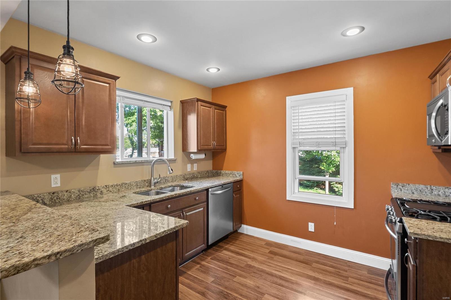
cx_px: 226
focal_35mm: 16
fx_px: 200
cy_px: 150
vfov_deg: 73.7
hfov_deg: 96.7
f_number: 8
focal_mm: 8
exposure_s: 1/3
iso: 400
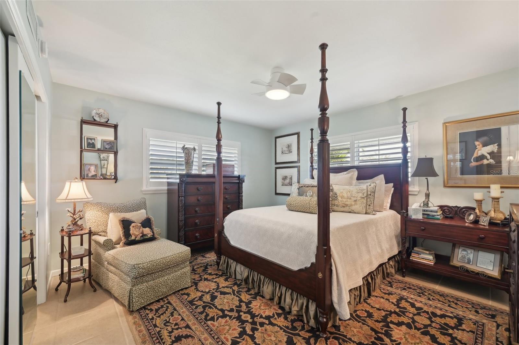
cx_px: 260
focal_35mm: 14
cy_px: 172
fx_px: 202
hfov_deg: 104.3
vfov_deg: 81.1
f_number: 8
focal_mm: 14
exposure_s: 1/5
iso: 400
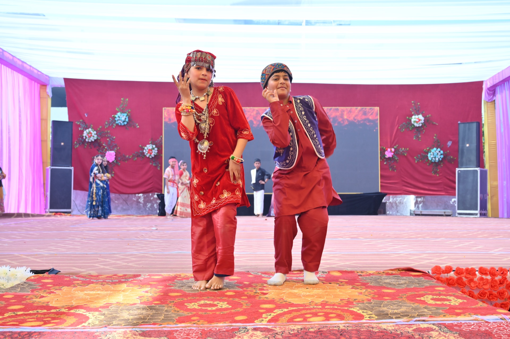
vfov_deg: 33.3
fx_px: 566
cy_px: 170
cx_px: 255
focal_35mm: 40
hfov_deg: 48.5
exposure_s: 1/200
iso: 125
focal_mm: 40
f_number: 5.6
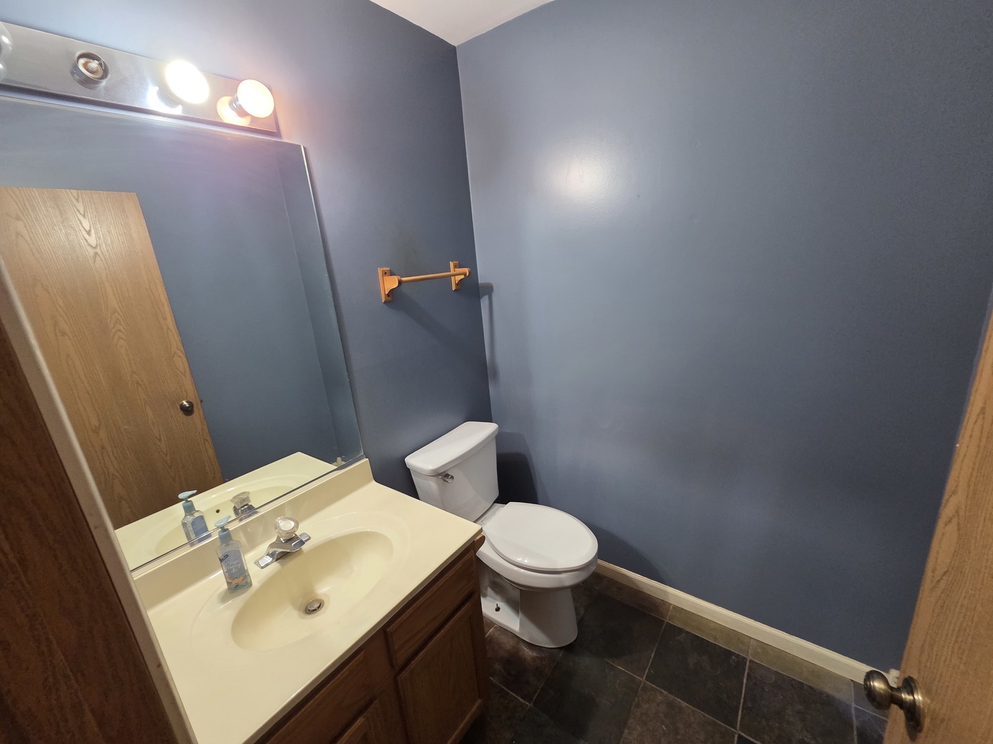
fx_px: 373
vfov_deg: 89.9
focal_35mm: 13
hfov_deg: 106.2
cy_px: 372
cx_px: 496
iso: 400
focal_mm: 2.2
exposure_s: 1/60
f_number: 2.2
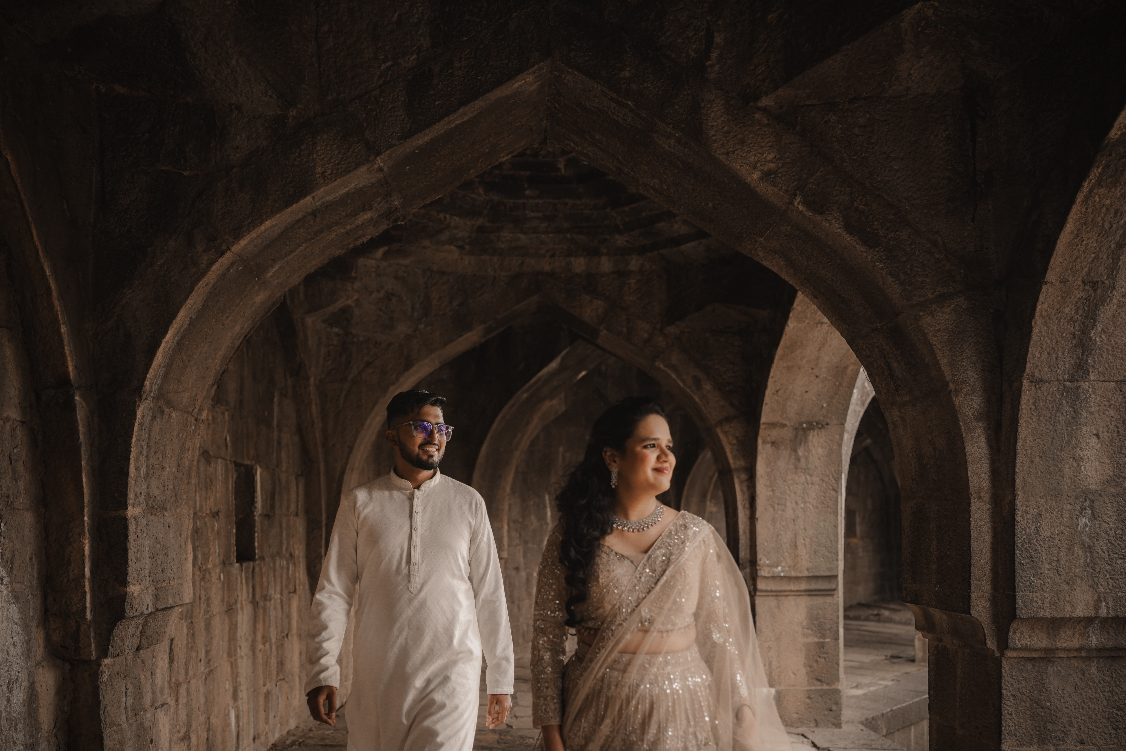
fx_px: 907
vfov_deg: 45.0
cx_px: 566
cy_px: 383
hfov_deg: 63.7
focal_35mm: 29
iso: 800
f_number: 2
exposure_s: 1/250
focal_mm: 28
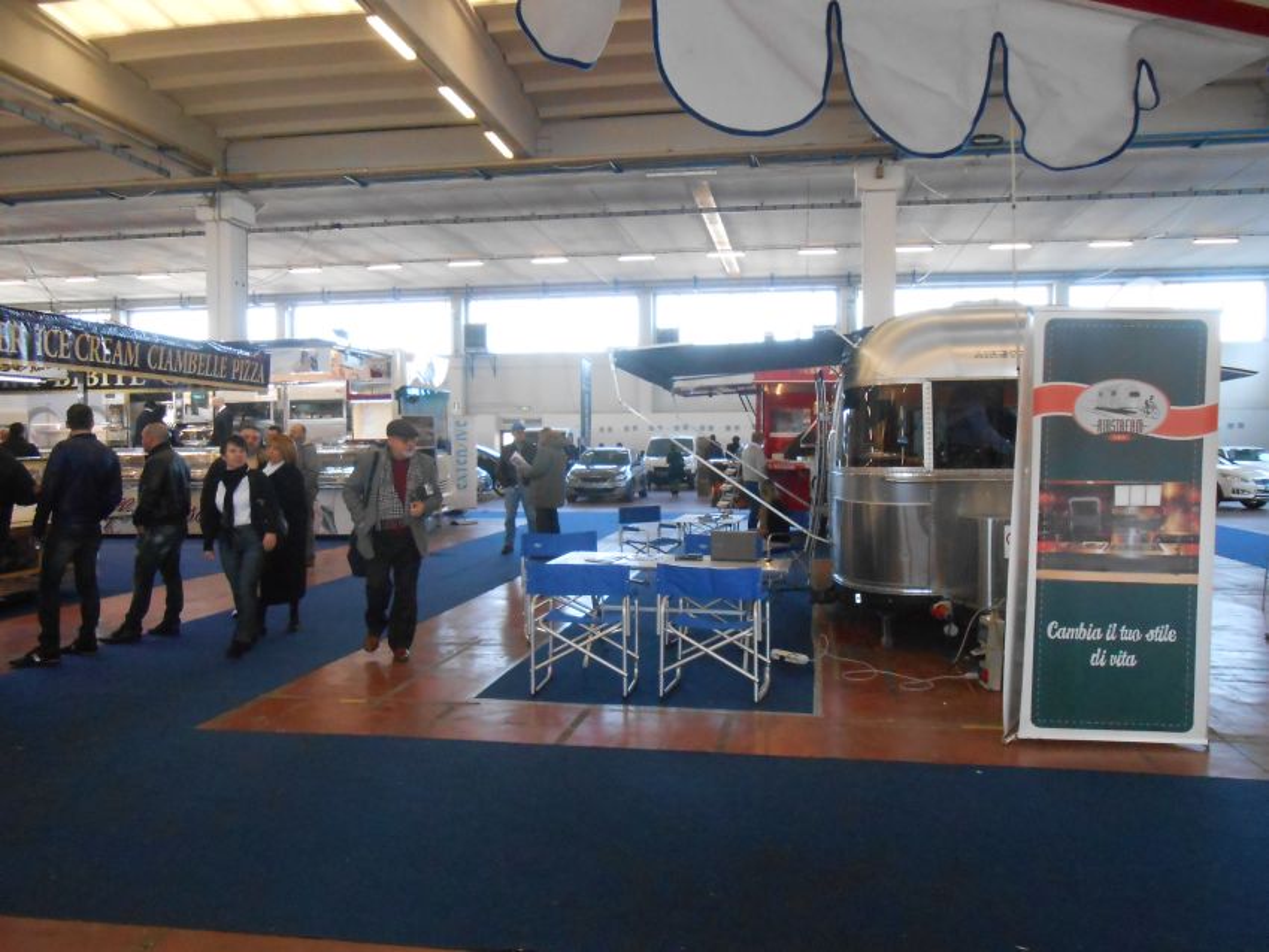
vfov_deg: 53.1
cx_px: 634
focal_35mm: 26
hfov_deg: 67.3
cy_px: 476
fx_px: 953
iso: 640
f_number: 3.5
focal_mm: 4.6
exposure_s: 1/125
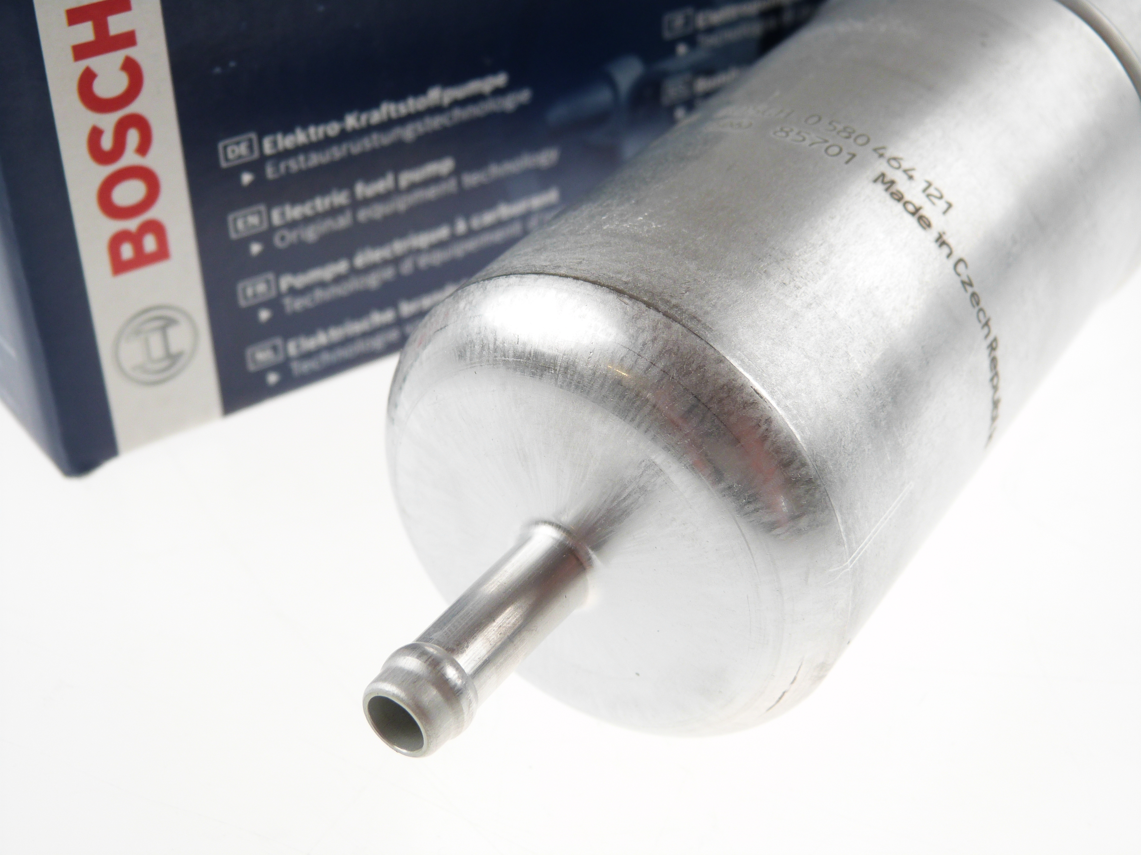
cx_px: 570
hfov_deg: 38.2
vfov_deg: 29.1
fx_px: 1648
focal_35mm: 50
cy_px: 428
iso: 100
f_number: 3.2
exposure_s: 1/100
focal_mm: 9
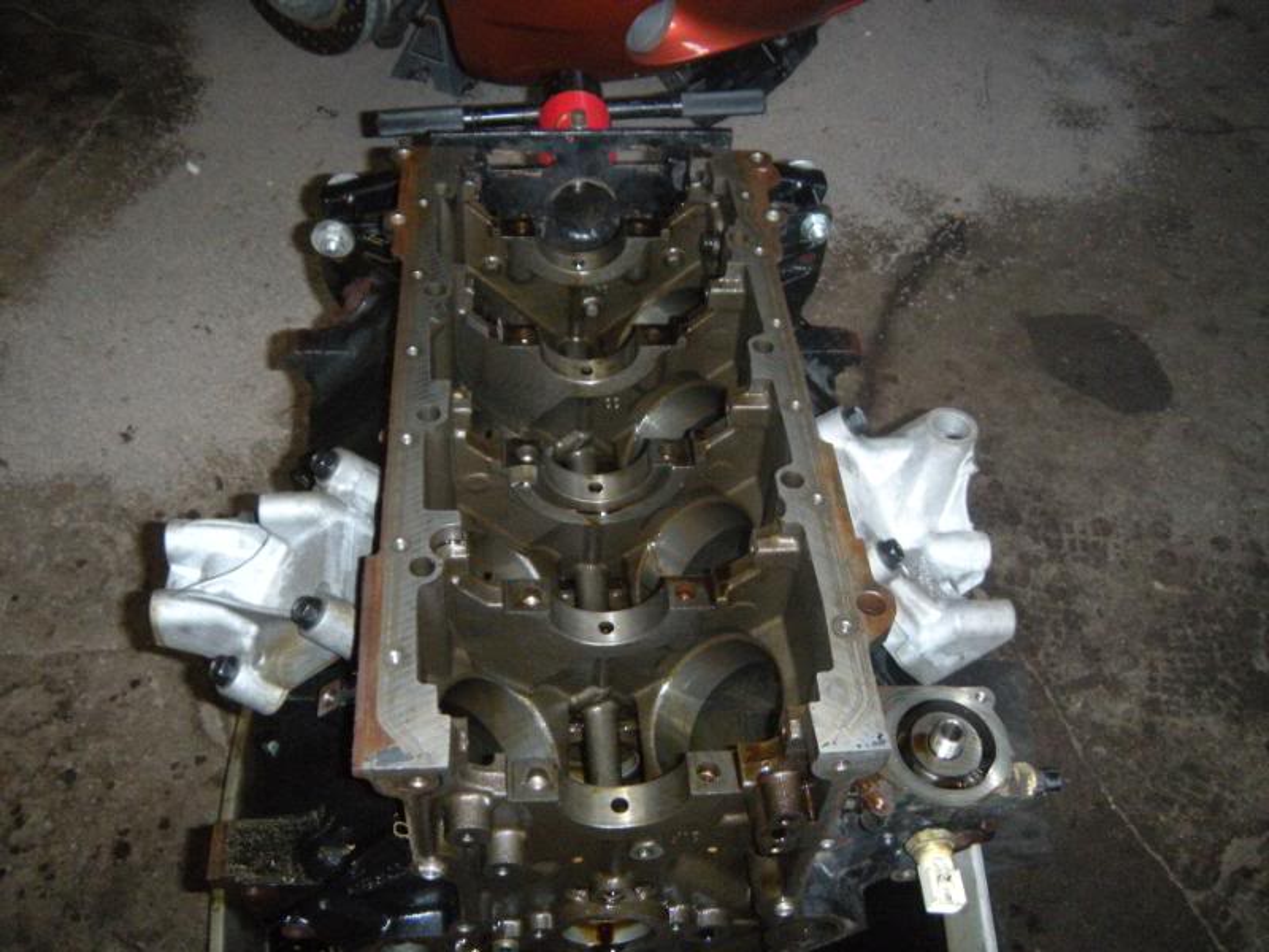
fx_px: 1283
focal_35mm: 35
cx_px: 634
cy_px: 476
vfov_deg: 40.7
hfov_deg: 52.6
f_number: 3.8
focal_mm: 5.9
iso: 400
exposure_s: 1/60
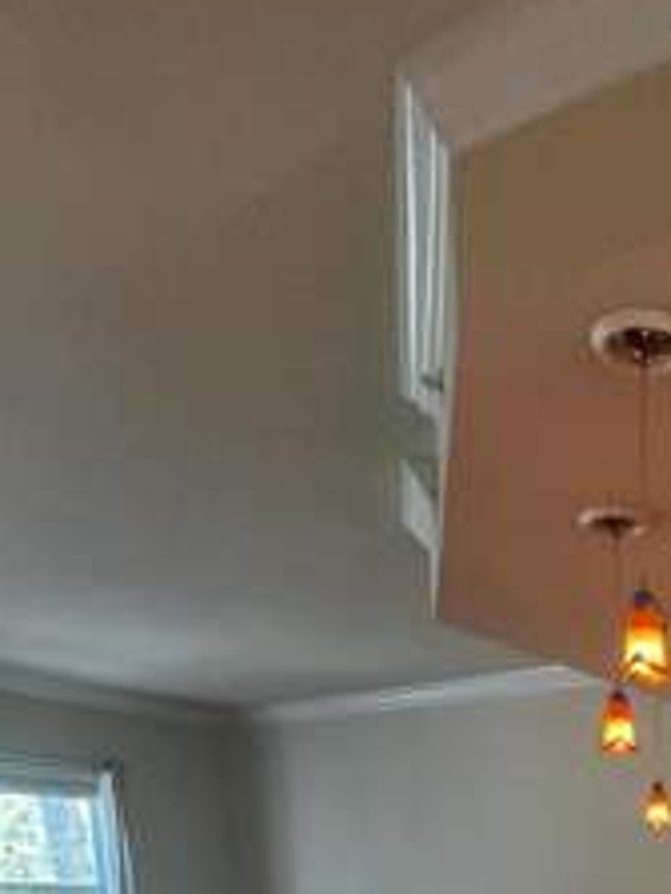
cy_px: 1161
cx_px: 699
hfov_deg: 32.5
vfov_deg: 33.8
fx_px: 1034
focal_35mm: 40
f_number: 2.2
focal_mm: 2.22
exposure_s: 1/60
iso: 640
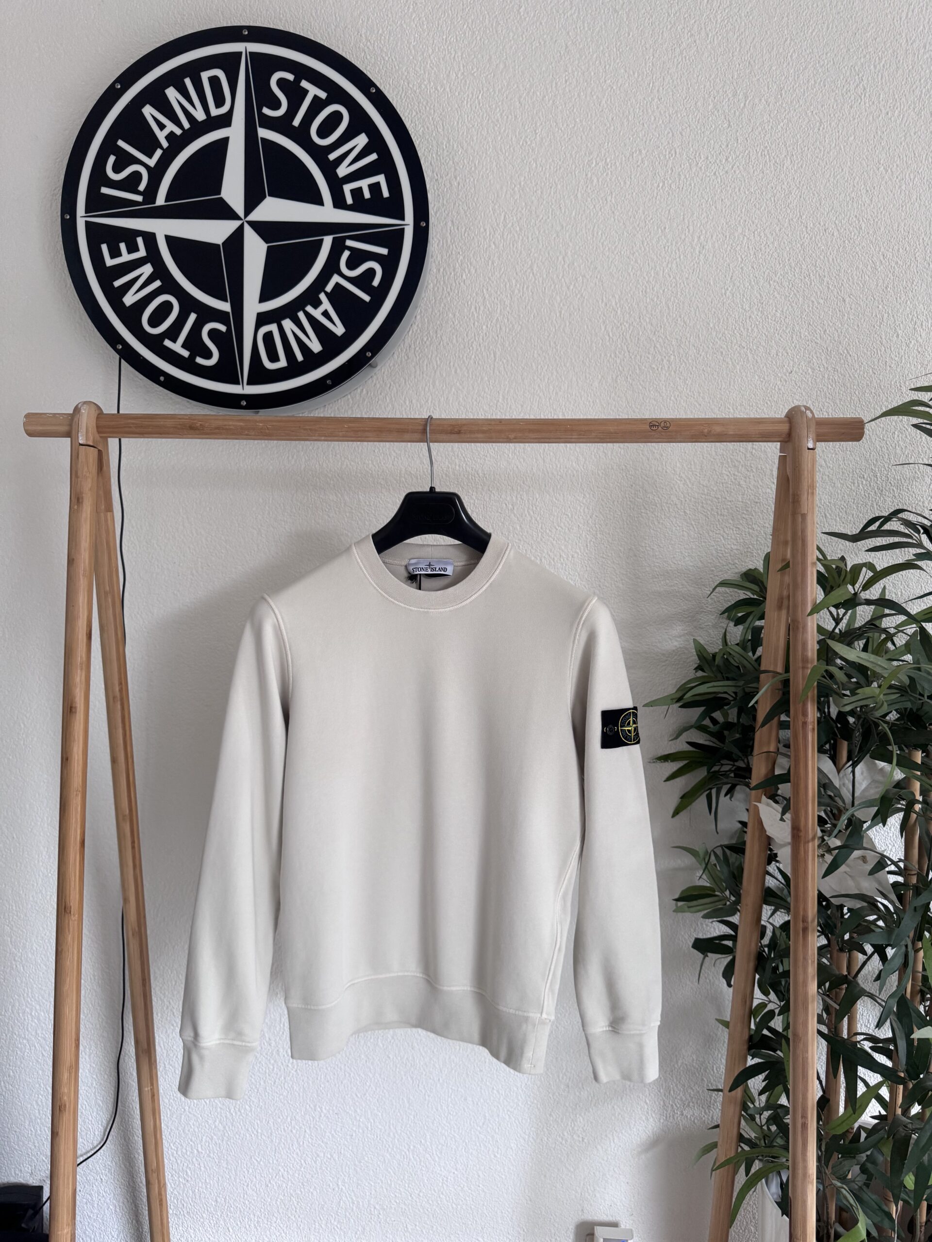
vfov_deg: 71.6
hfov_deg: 56.8
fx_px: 862
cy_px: 621
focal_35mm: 24
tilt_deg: -3.6
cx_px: 466
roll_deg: -0.9
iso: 200
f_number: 1.78
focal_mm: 6.76
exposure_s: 1/72
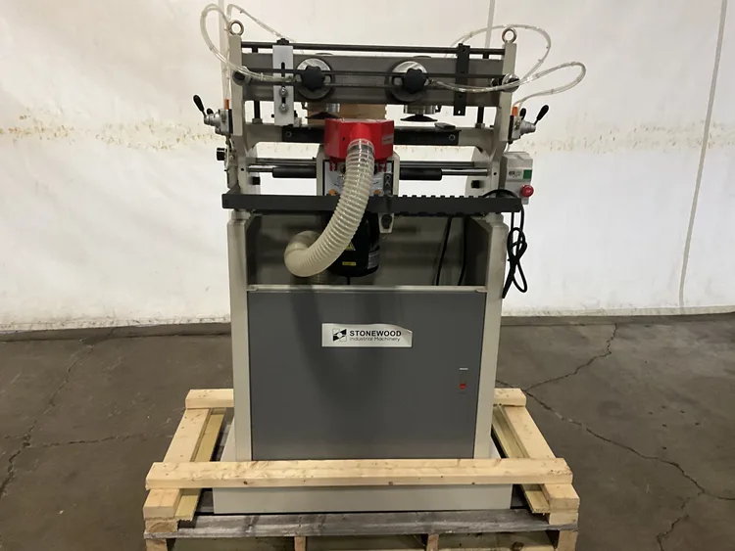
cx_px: 368
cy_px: 276
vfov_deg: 48.3
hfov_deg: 61.6
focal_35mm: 29
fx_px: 616
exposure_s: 1/60
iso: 200
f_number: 1.8
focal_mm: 3
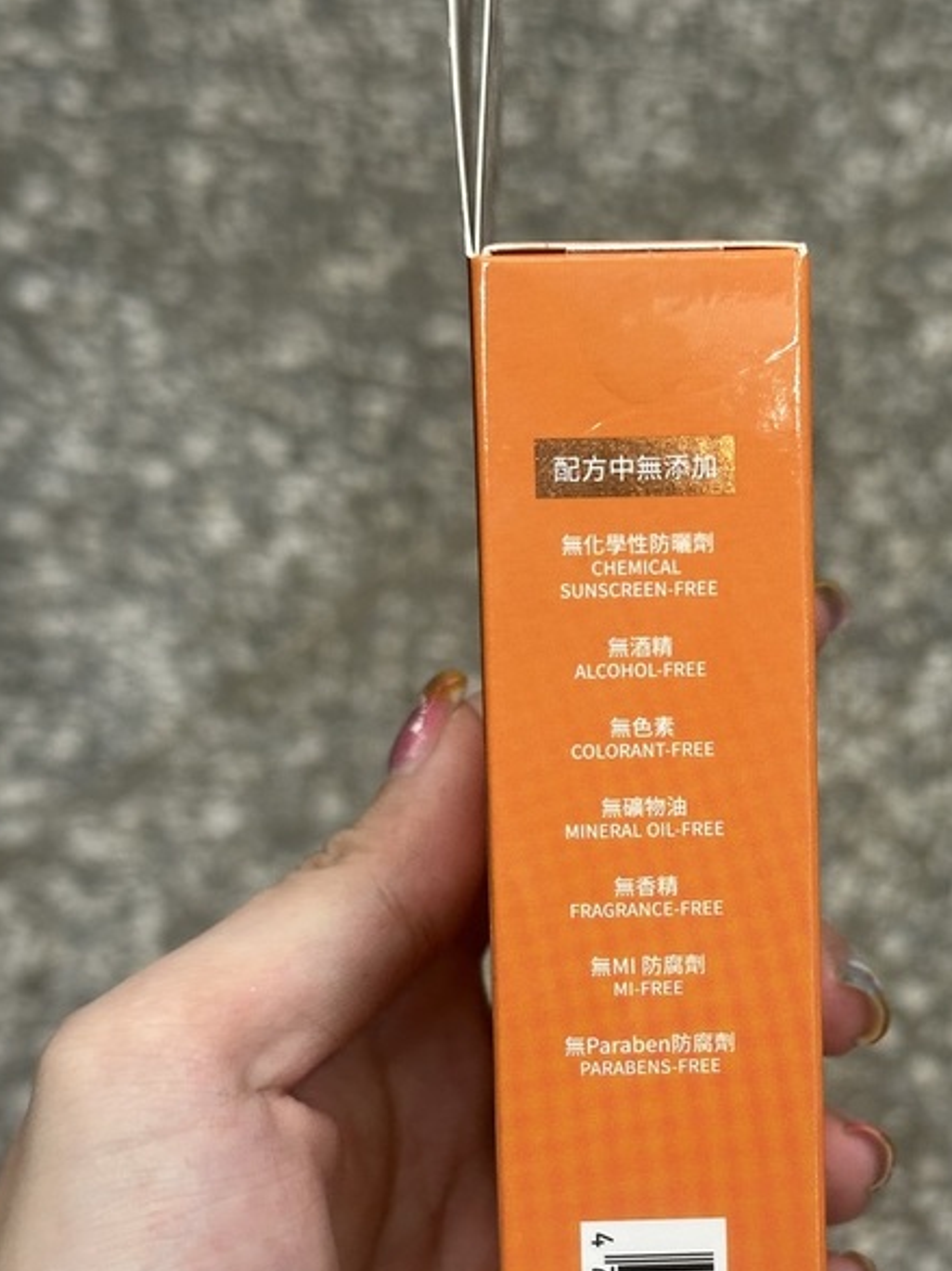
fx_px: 2605
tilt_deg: -60.6
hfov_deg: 20.6
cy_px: 903
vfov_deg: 27.2
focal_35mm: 71
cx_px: 677
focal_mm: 6.86
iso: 125
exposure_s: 1/60
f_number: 1.78
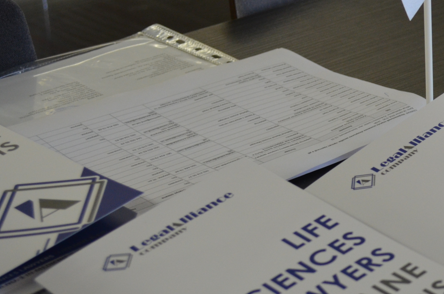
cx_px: 473
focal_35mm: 108
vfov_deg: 12.6
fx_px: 1329
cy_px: 117
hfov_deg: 18.3
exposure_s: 1/50
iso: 800
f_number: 4.8
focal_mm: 32
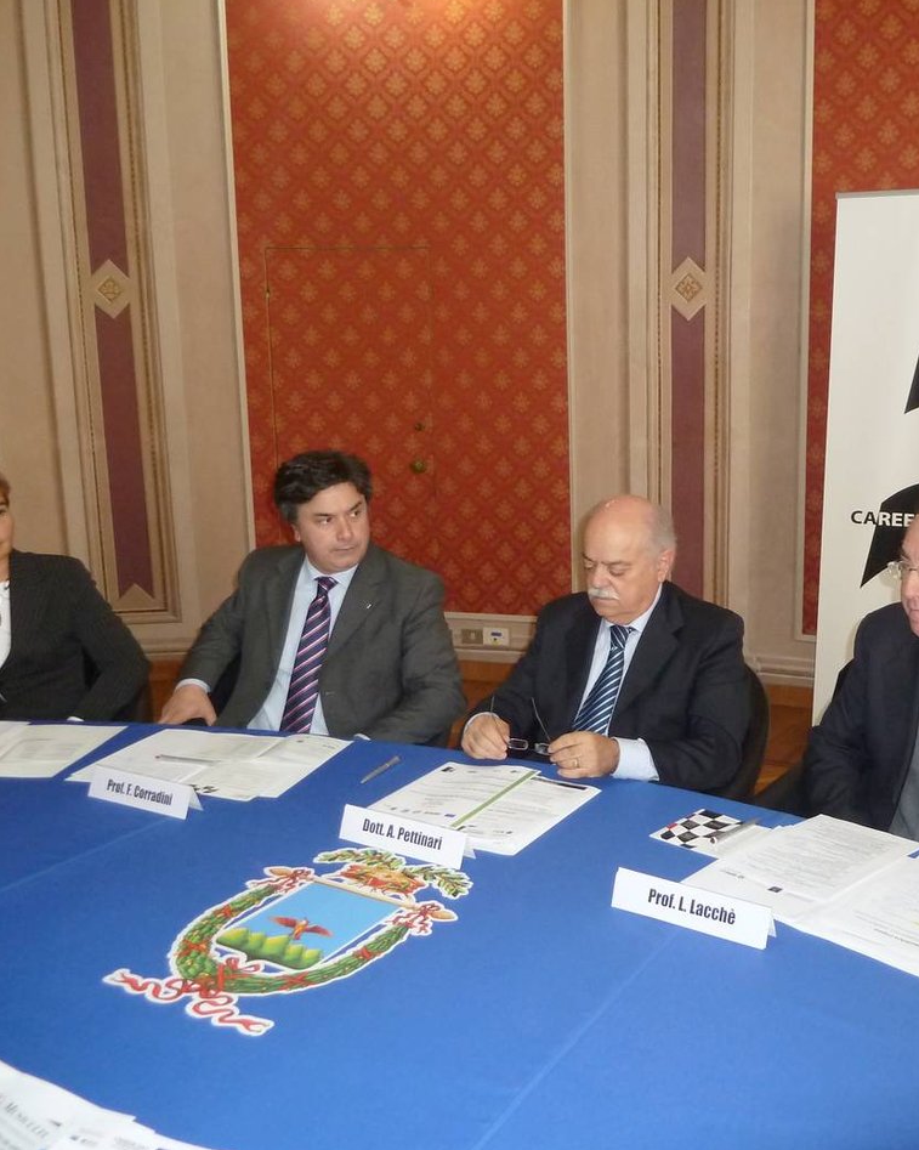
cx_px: 677
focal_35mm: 33
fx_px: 1122
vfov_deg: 54.2
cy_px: 571
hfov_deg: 43.3
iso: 250
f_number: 3.3
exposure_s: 1/30
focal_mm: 4.1
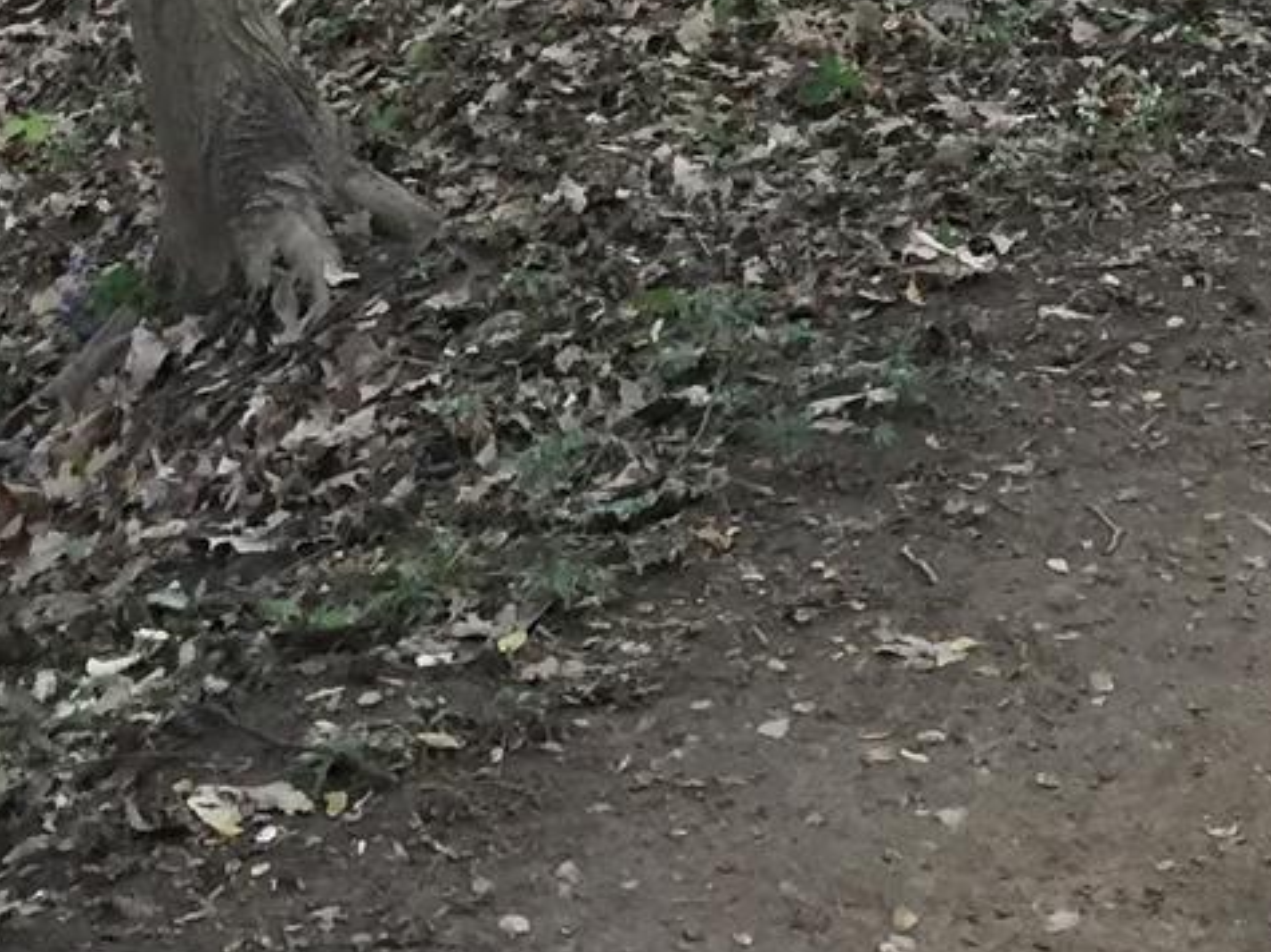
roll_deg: -0.7
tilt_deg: -7.9
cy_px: -813
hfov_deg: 15.1
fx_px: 4588
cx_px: 1611
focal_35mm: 125
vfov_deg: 11.0
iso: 50
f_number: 2.2
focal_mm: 4.15
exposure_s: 1/30
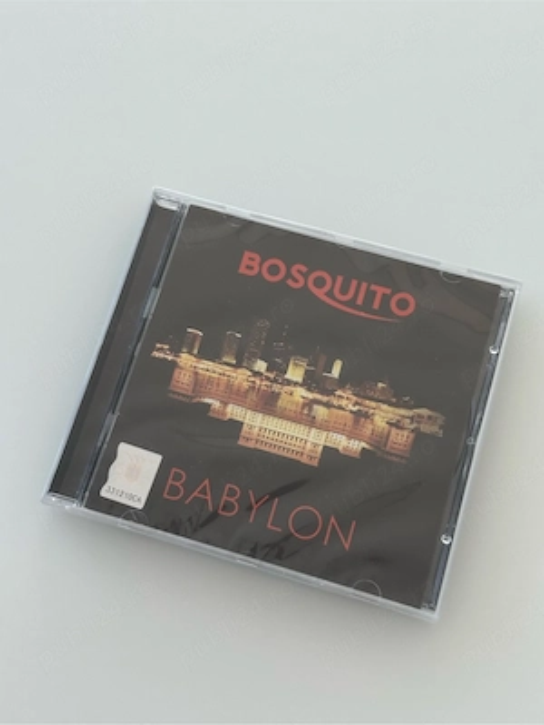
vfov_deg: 39.7
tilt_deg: -73.8
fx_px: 1006
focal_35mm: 48
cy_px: 362
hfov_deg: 30.3
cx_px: 272
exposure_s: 1/138
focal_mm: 6.86
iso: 50
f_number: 1.78
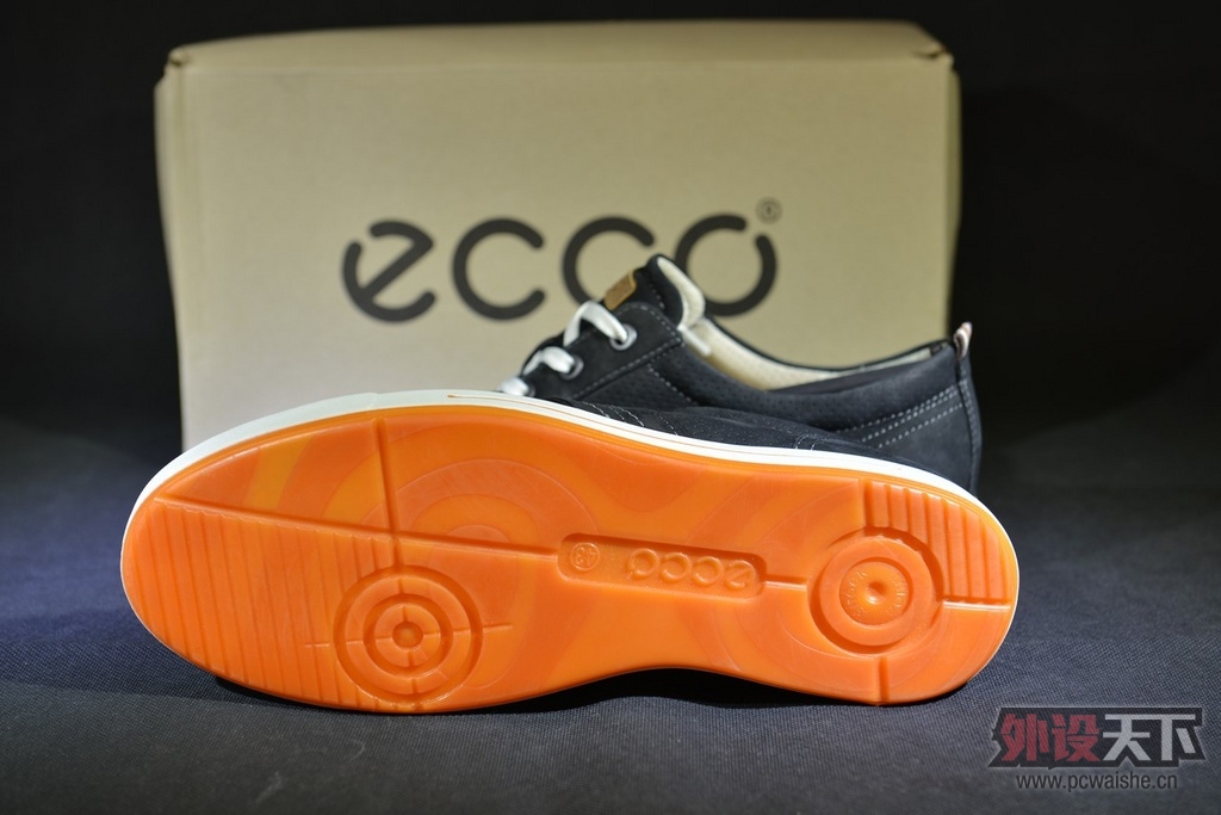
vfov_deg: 21.9
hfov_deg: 32.4
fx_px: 2103
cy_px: 408
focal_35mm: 62
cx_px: 610
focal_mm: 62
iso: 100
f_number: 5.6
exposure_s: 1/13
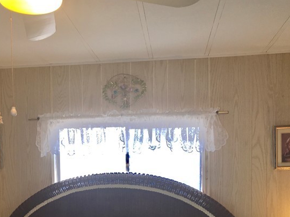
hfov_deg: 34.5
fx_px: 461
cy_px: 185
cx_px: 88
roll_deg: +0.5
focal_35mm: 55
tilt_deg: -3.2
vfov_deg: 25.9
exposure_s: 1/40
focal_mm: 4.15
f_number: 2.2
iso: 25
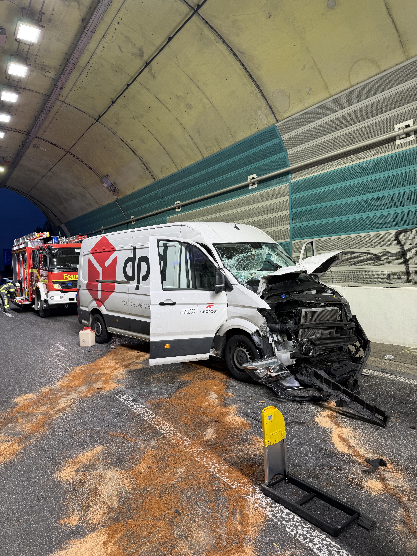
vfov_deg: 71.6
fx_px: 385
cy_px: 278
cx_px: 208
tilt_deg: +0.9
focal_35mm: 24
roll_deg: +4.6
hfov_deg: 56.8
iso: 64
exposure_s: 1/100
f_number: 1.78
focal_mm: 6.76
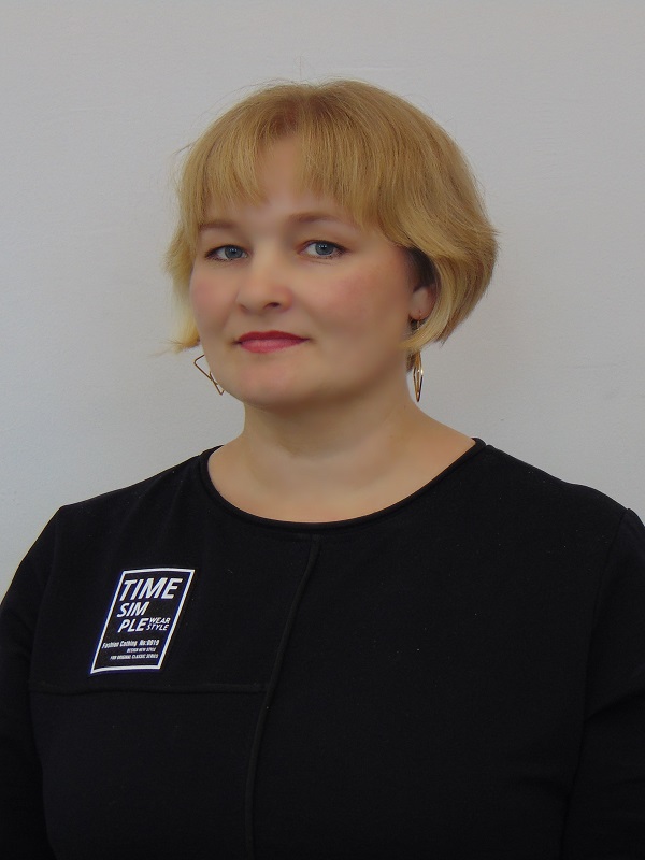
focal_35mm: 60
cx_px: 322
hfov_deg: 24.4
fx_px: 1491
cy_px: 430
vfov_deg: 32.2
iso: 80
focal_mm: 10.8
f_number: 3.6
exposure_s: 1/30
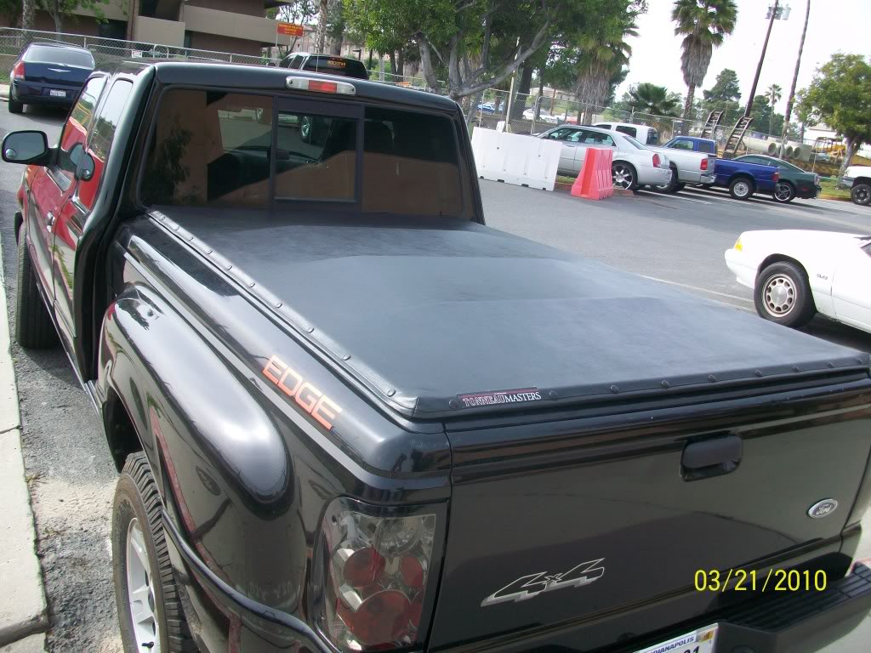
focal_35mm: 32
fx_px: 805
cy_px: 326
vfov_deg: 44.2
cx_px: 436
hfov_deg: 56.8
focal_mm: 5.7
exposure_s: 1/320
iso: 64
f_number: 2.8
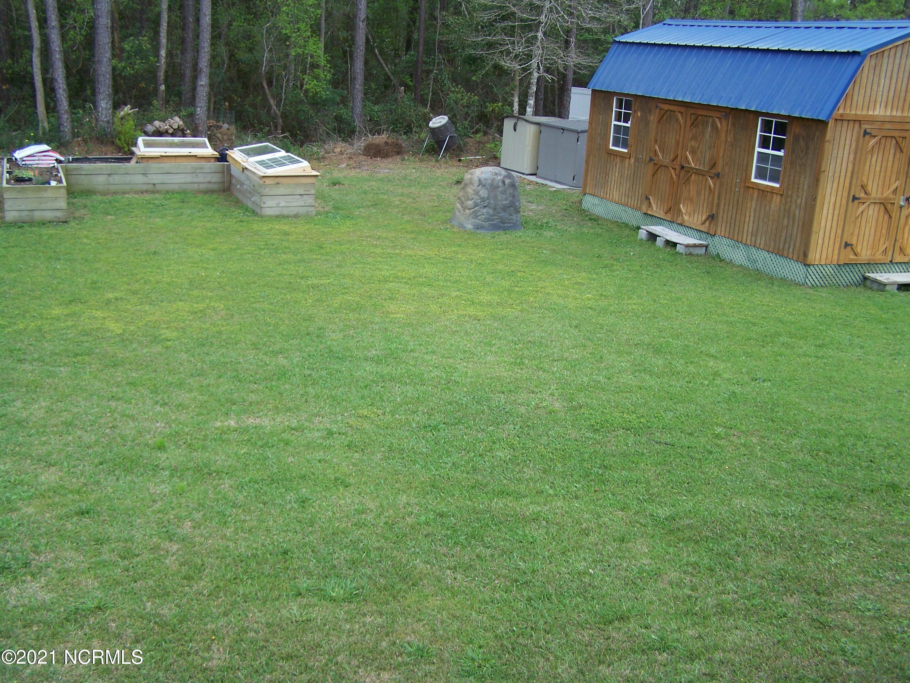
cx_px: 455
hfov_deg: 49.0
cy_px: 342
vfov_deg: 37.7
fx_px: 999
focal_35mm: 38
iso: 64
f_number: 2.8
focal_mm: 6.3
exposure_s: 1/250
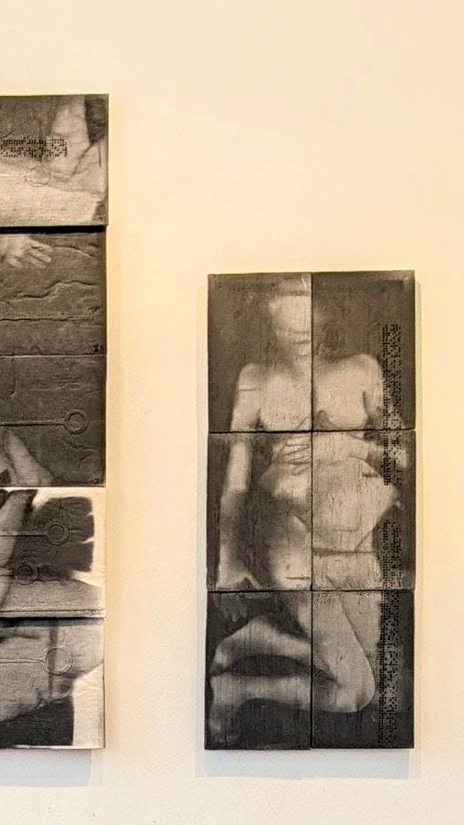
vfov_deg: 17.7
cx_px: -547
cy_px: 735
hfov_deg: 9.4
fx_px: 2601
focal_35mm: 119
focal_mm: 6.9
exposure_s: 1/100
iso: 39
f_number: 1.68
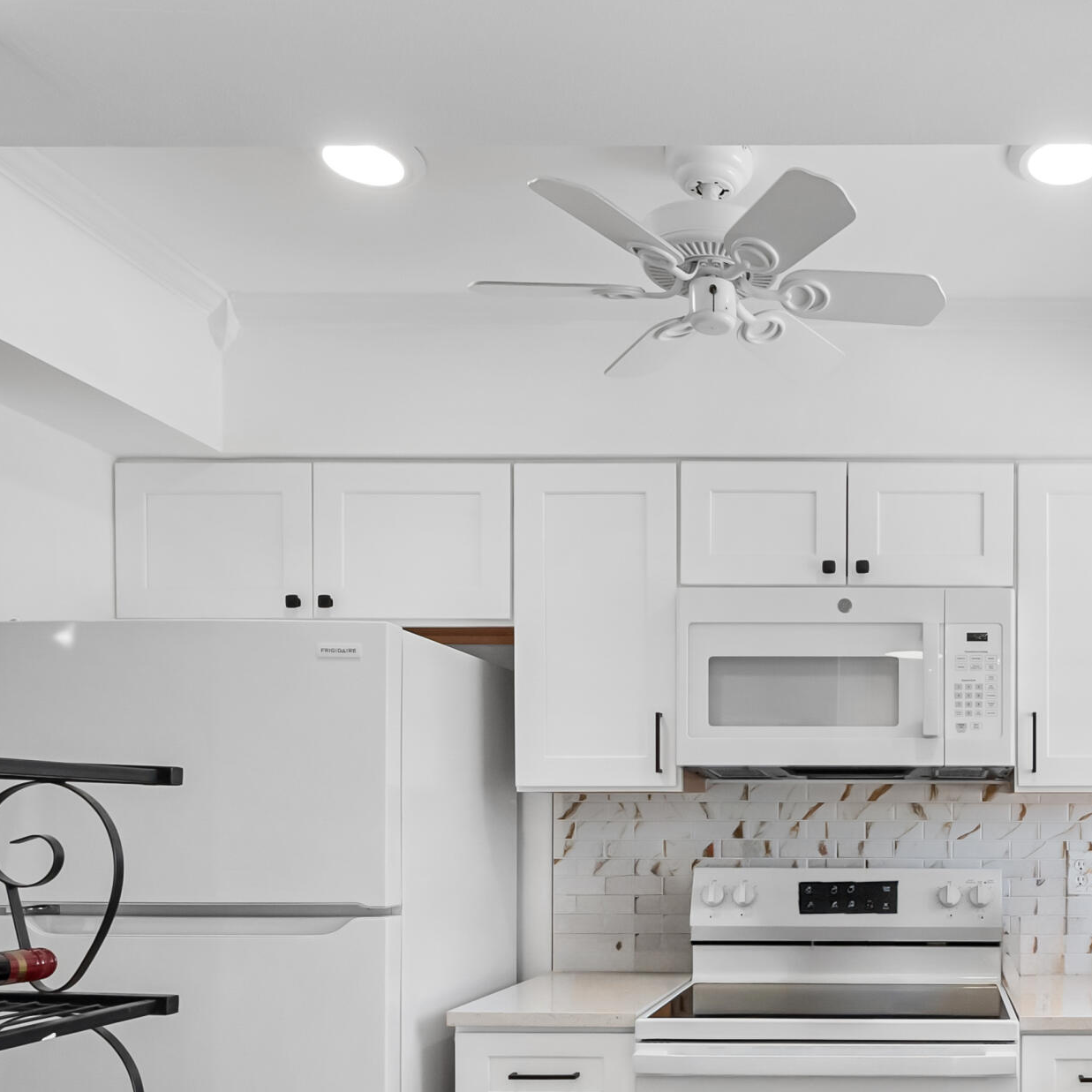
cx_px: 939
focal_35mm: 33
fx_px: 1178
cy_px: 819
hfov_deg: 46.0
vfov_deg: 47.9
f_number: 9
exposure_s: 1/50
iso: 1000
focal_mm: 16
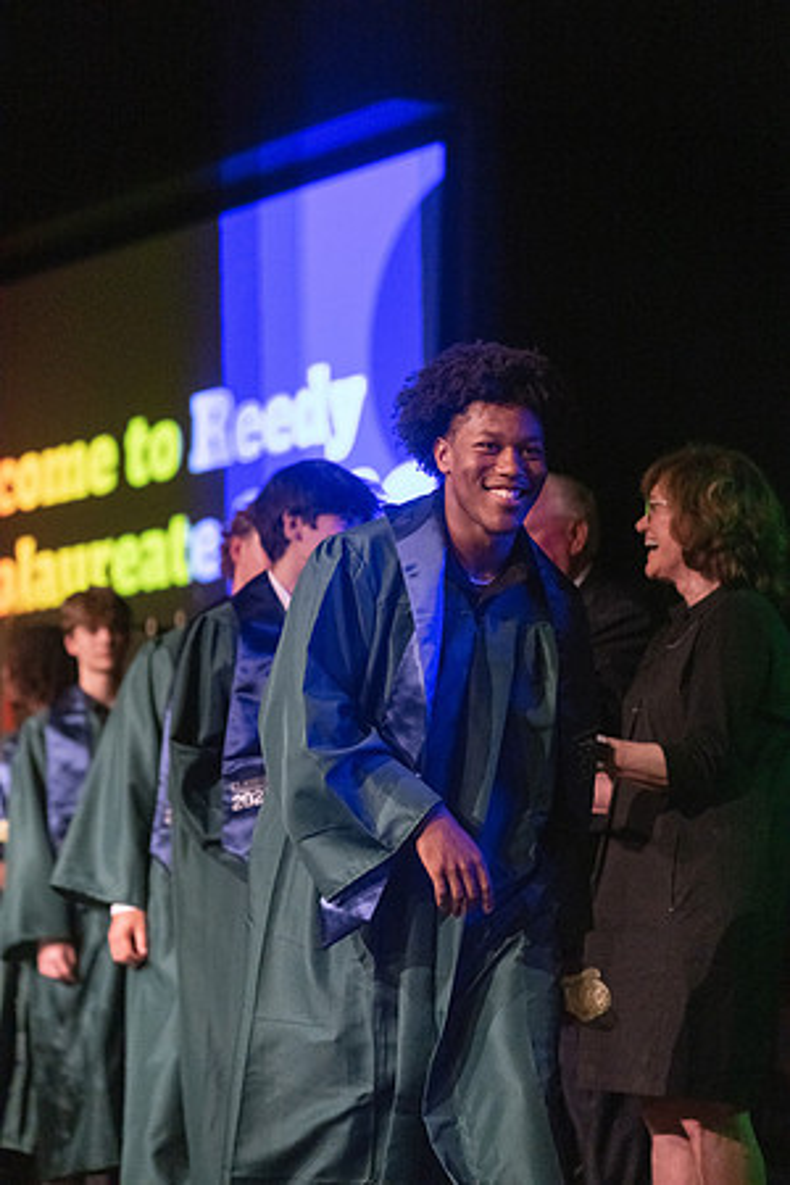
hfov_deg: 13.3
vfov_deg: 19.8
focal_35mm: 103
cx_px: 395
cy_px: 592
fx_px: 3390
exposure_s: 1/1000
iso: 16000
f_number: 2.8
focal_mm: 103
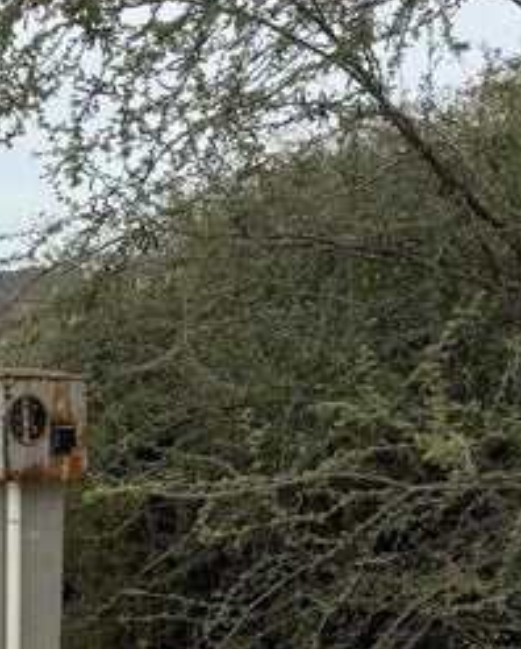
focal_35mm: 105
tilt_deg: +0.4
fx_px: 2021
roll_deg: -1.5
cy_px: 426
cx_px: 124
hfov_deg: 14.6
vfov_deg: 18.2
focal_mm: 5.96
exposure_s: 1/7194
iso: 50
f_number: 1.6
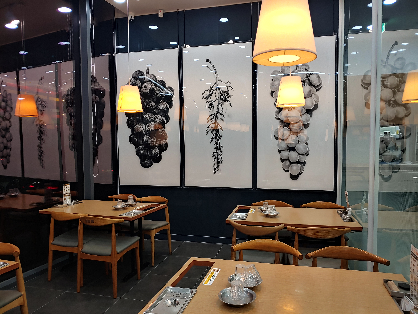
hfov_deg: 69.4
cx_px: 209
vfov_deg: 54.9
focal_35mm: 25
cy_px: 157
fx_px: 302
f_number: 1.5
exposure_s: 1/120
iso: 50
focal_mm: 4.23
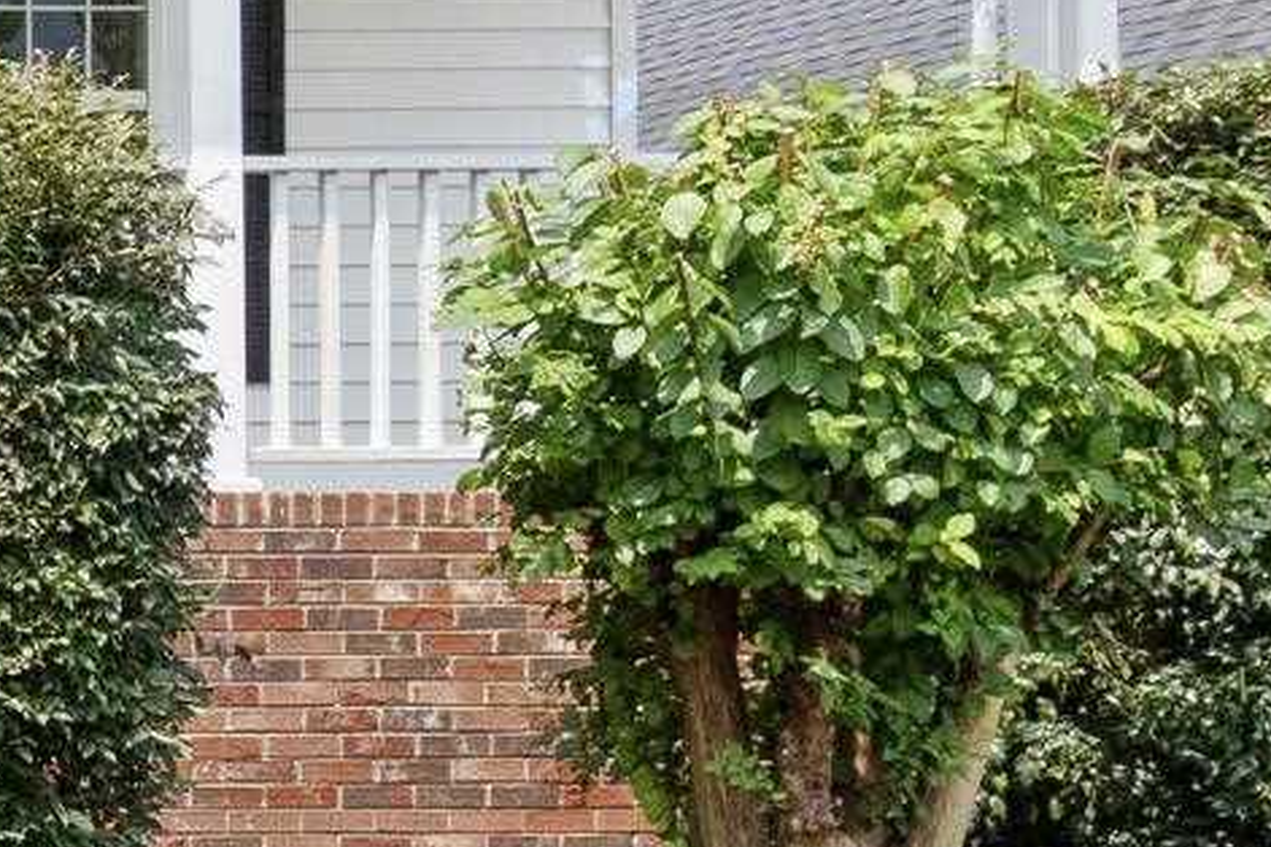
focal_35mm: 88
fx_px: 3095
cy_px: 549
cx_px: -1719
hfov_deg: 15.0
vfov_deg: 15.6
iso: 200
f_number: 6.3
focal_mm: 11
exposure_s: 1/320
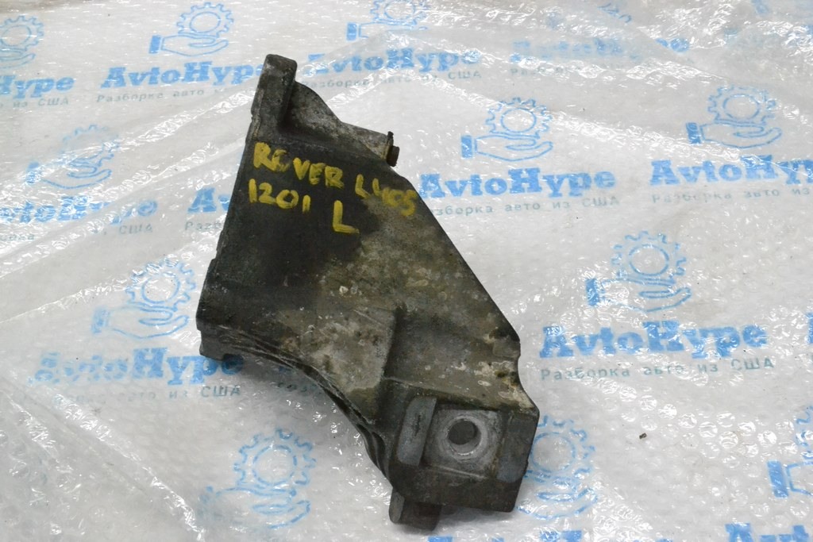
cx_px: 406
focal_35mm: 45
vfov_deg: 29.9
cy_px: 271
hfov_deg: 43.6
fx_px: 1016
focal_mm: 30
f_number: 11
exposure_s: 1/160
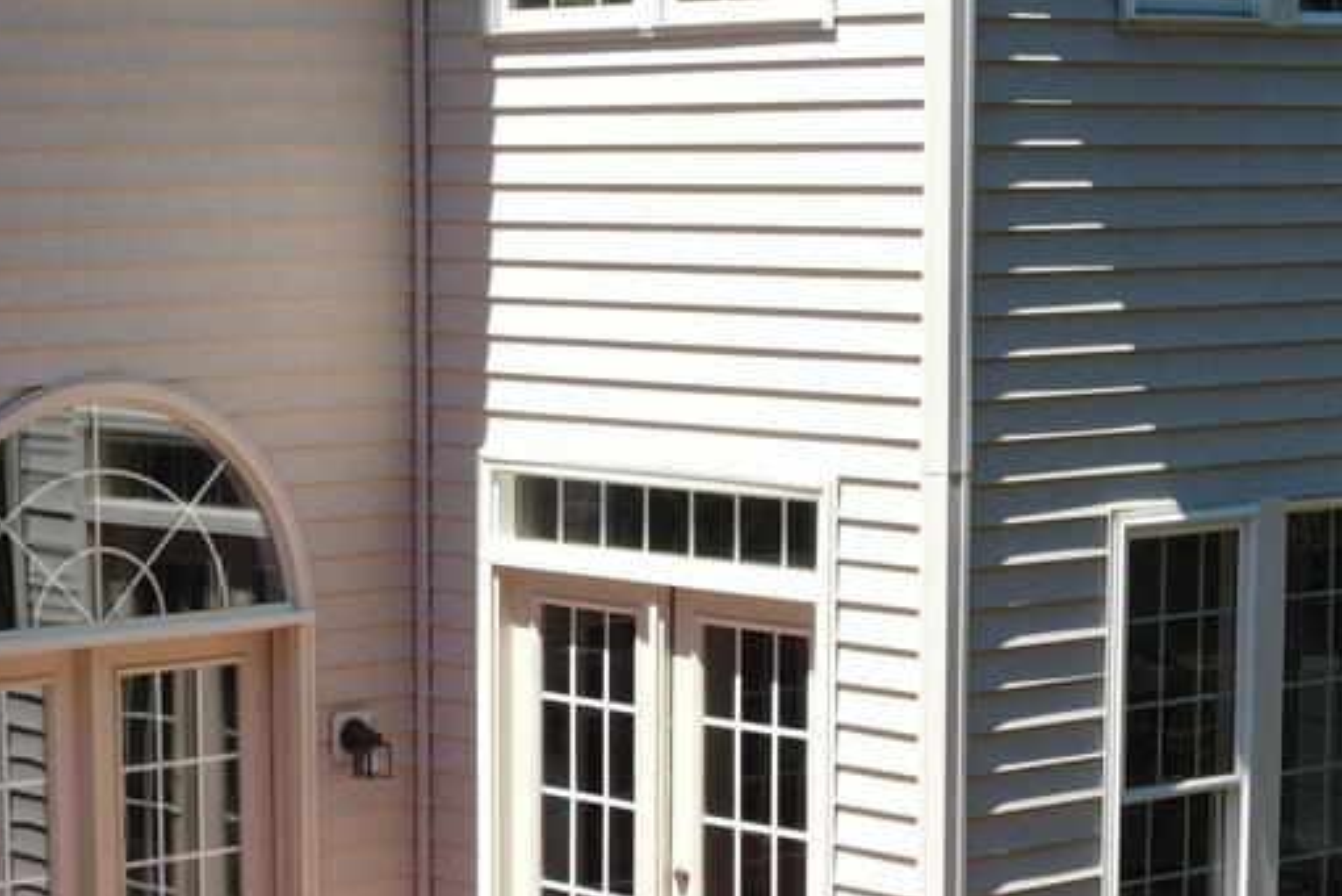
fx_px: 3729
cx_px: 420
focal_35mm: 100
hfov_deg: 20.3
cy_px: 691
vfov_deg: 13.6
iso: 100
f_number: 2.8
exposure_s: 1/350
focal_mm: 4.5
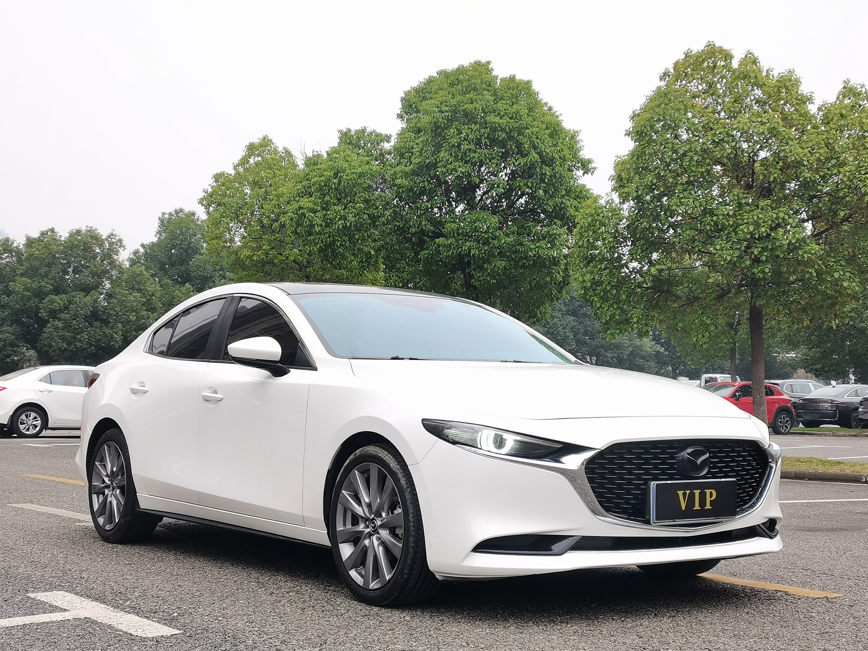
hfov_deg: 37.5
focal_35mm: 51
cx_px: 434
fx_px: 1279
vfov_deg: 28.6
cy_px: 326
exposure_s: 1/124
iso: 50
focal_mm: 5.58
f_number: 1.8
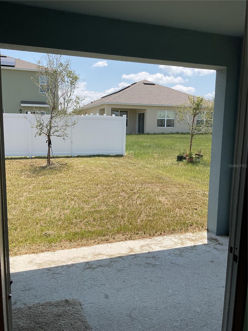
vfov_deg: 61.7
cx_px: 124
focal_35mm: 29
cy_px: 166
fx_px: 277
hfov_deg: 48.2
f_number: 1.8
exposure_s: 1/1786
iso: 16
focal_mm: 3
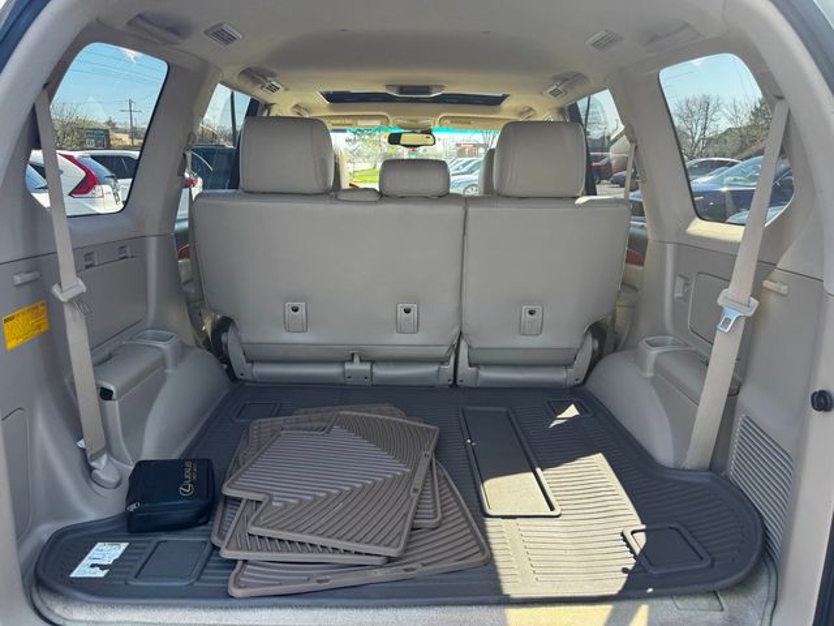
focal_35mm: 24
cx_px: 417
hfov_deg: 71.6
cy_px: 313
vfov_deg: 56.8
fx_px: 578
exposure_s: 1/488
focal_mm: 6.76
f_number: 1.78
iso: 80
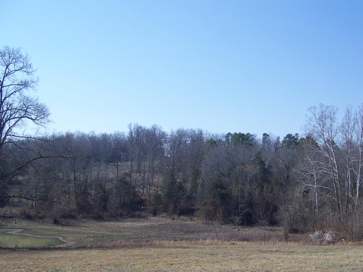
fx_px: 493
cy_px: 156
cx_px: 219
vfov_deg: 30.8
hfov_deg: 40.3
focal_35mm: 47
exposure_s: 1/1000
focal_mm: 5.85
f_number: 2.8
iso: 64
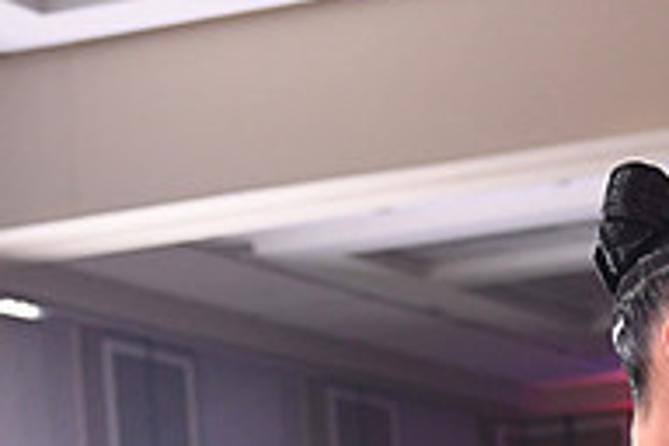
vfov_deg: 8.6
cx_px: 843
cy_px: 629
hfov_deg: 12.7
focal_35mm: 157
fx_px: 2917
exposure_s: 1/200
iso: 2500
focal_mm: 52
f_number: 5.6
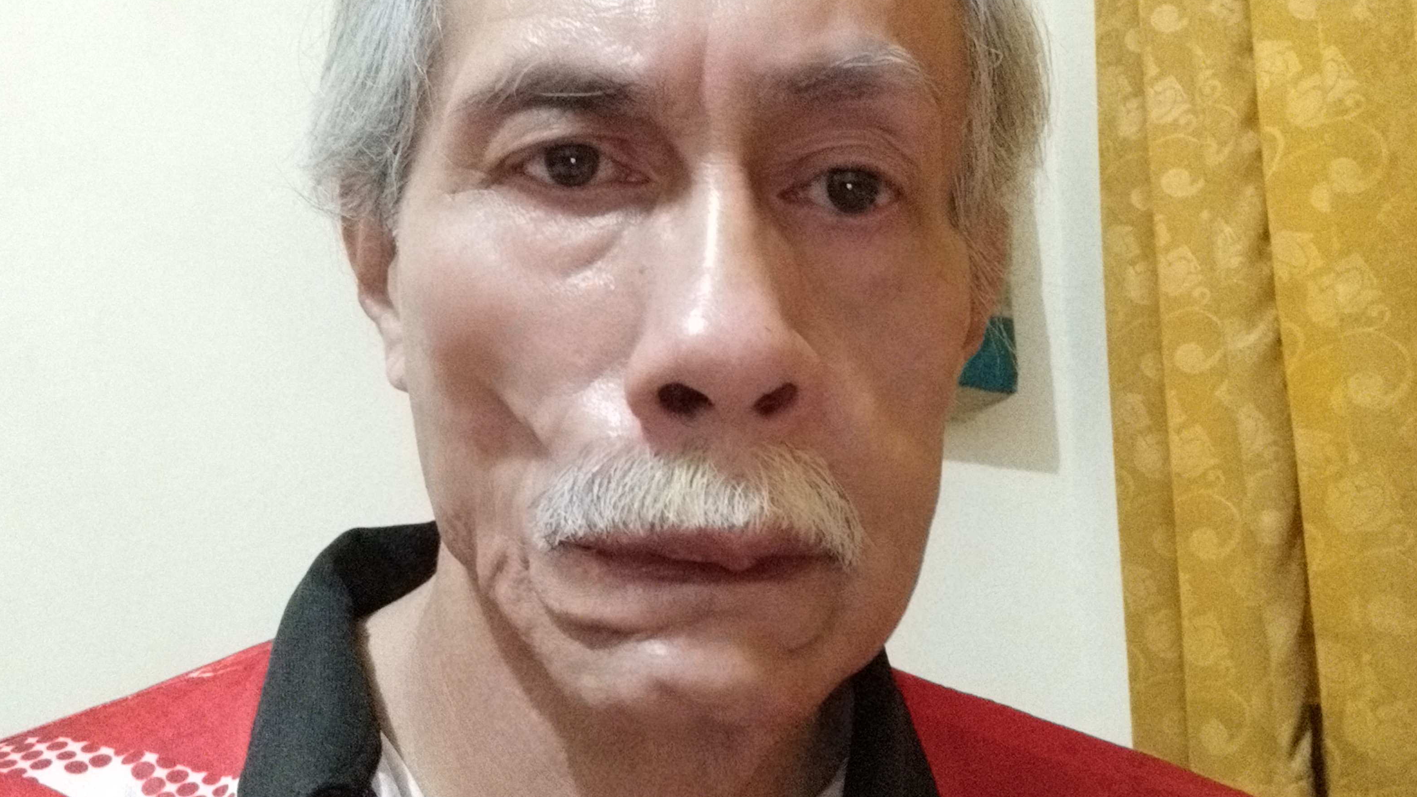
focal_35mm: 32
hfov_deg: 61.0
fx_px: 1202
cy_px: 240
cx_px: 684
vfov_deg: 36.1
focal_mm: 3.49
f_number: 2.45
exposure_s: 1/20
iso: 640
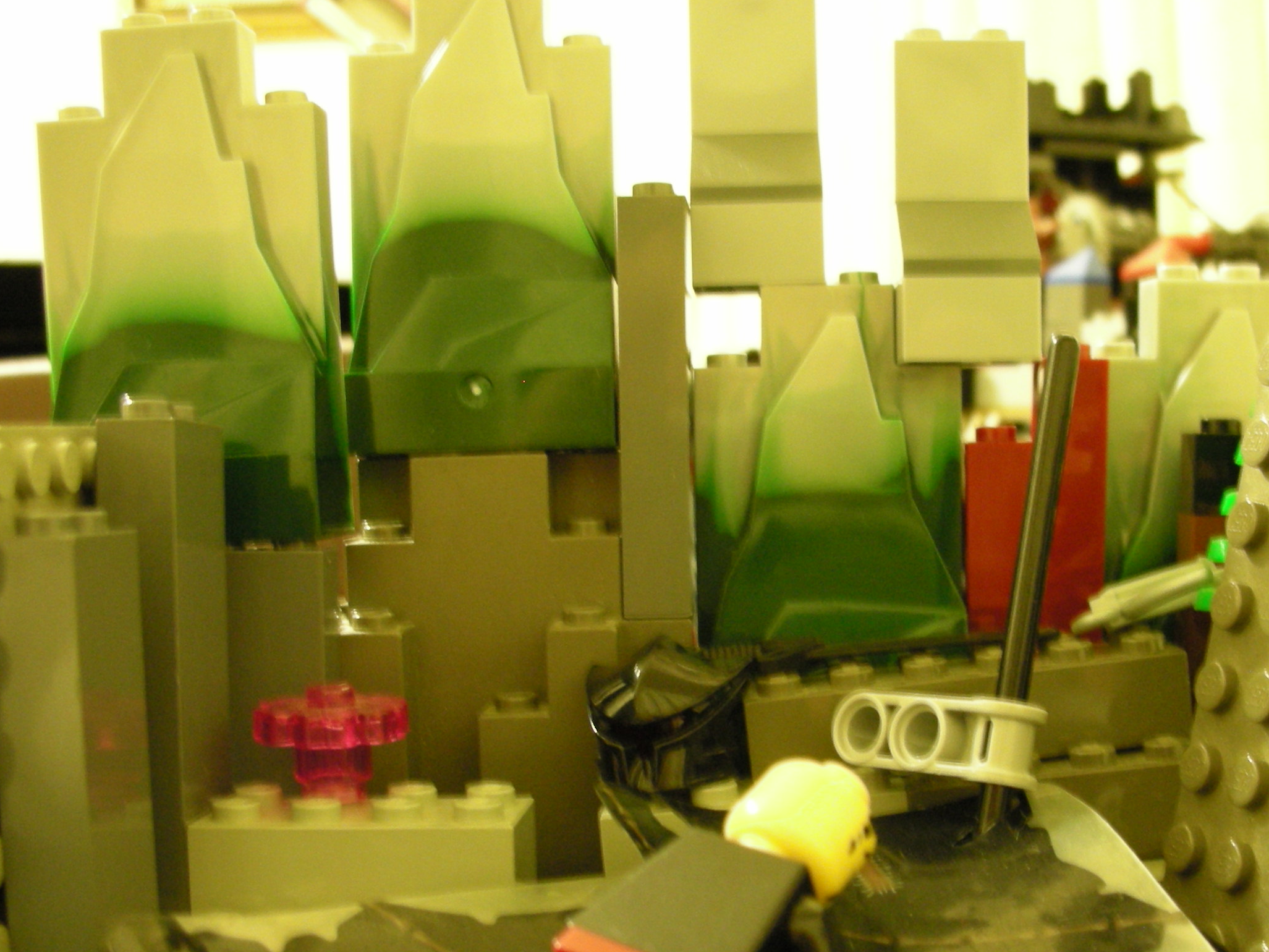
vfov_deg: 30.0
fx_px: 1760
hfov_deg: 39.6
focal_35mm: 48
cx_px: 725
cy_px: 640
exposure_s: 1.13
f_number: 3
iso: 200
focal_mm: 5.8
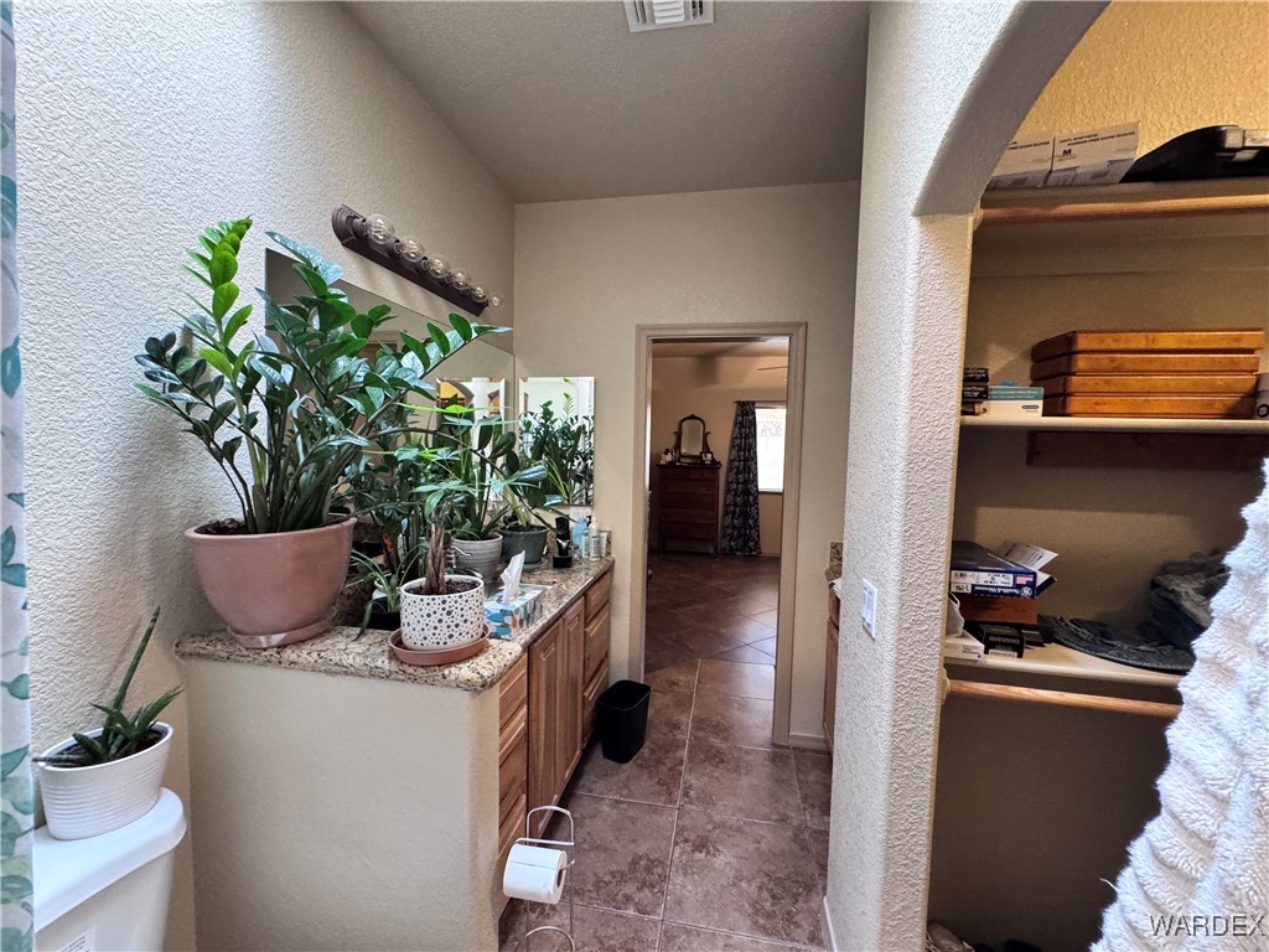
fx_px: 513
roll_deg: -1.8
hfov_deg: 102.1
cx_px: 634
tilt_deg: -4.1
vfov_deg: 85.7
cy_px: 476
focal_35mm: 14
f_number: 2.2
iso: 640
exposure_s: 1/60
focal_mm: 2.22
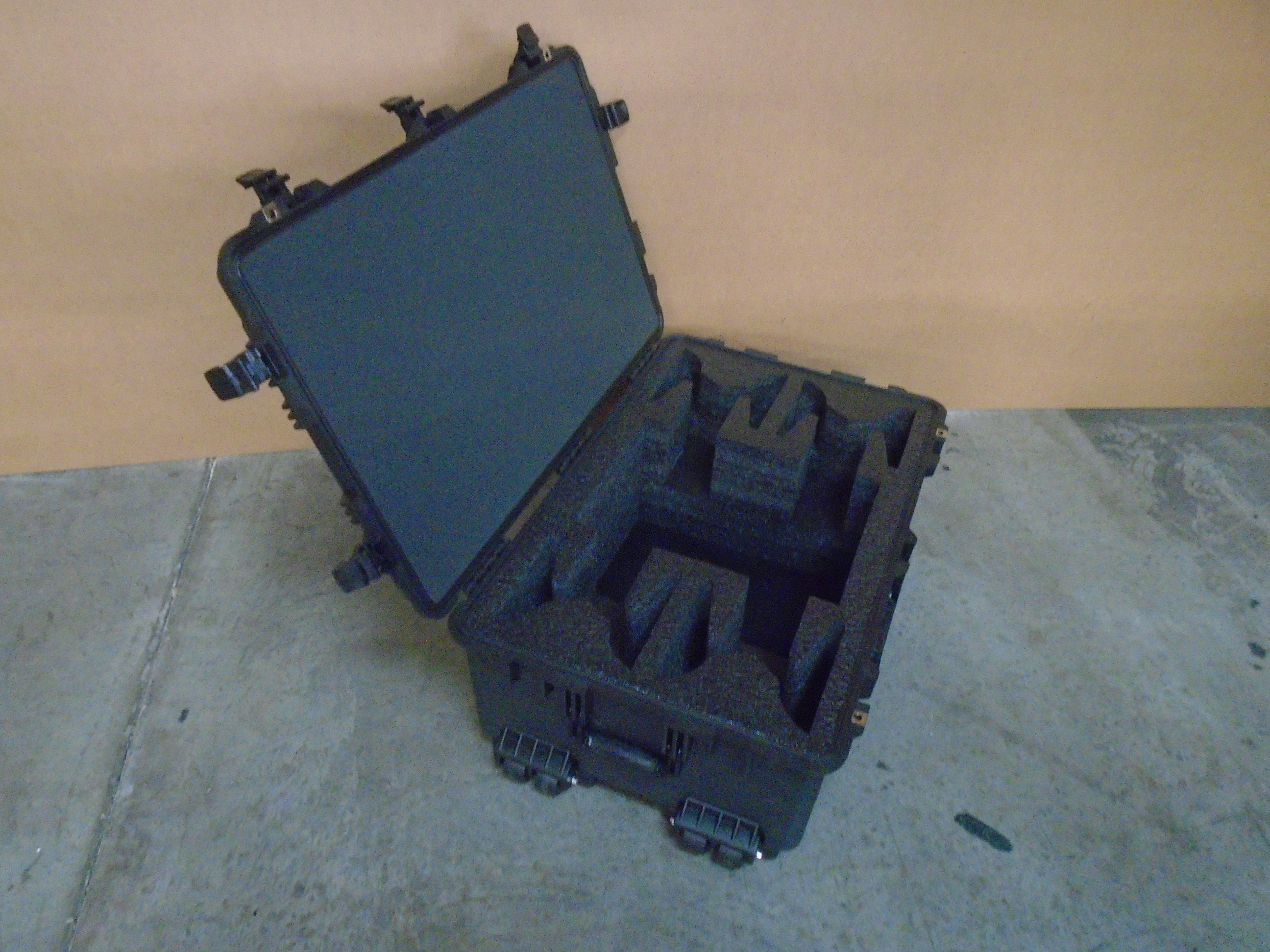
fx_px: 954
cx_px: 635
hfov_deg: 67.3
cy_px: 476
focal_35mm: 26
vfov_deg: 53.1
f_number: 3.2
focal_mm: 4.6
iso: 800
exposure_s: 1/6
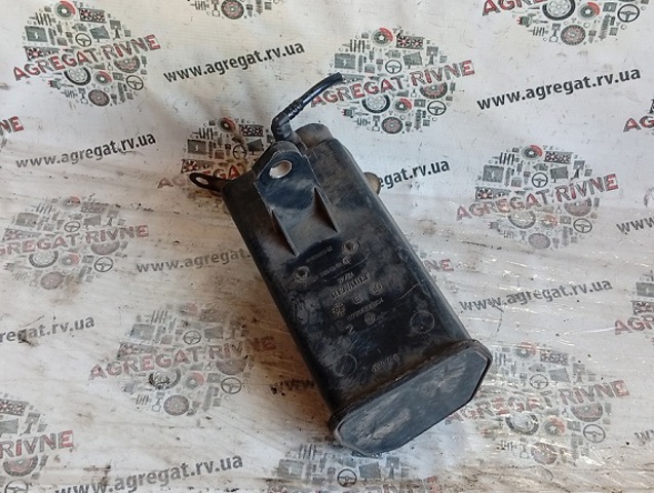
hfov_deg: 36.8
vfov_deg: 28.1
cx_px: 327
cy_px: 246
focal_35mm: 52
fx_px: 984
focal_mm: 3.96
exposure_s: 1/50
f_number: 1.8
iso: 149
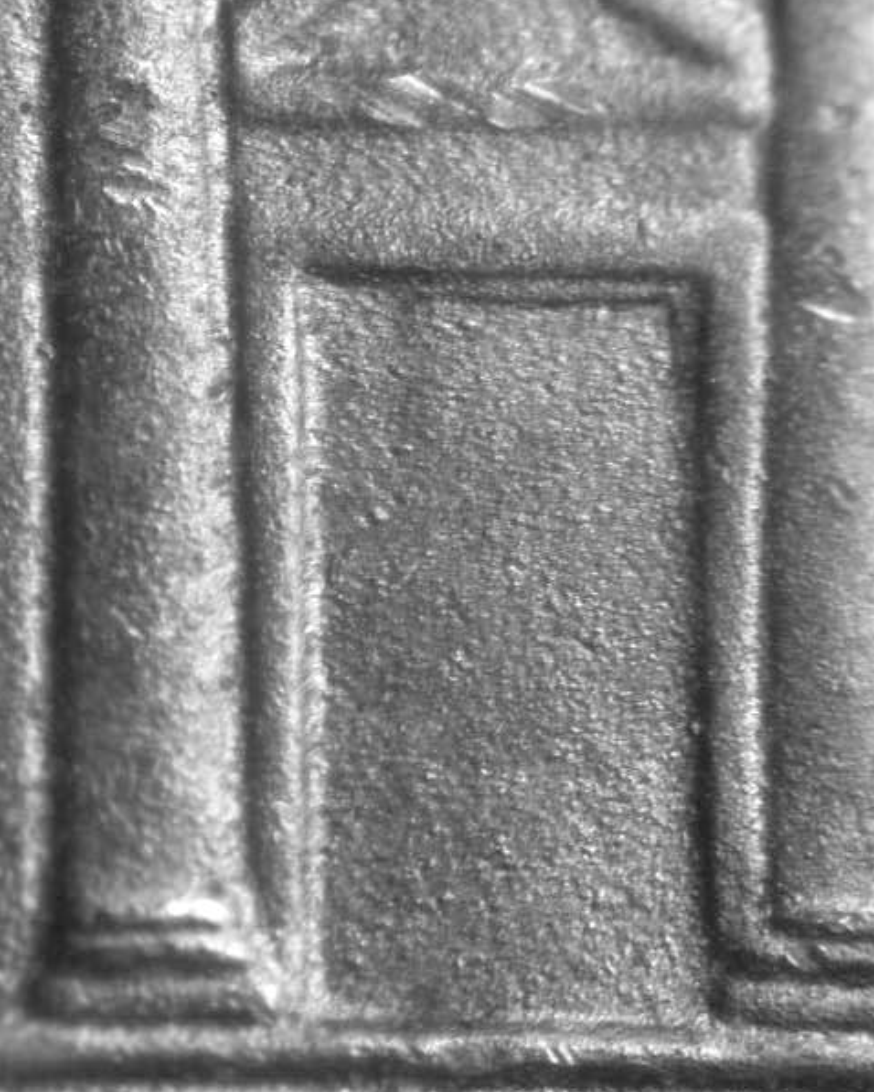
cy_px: 545
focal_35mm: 160
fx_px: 5171
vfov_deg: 12.1
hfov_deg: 9.7
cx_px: 437
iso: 100
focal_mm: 31.7
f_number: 5.1
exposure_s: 1/7.5
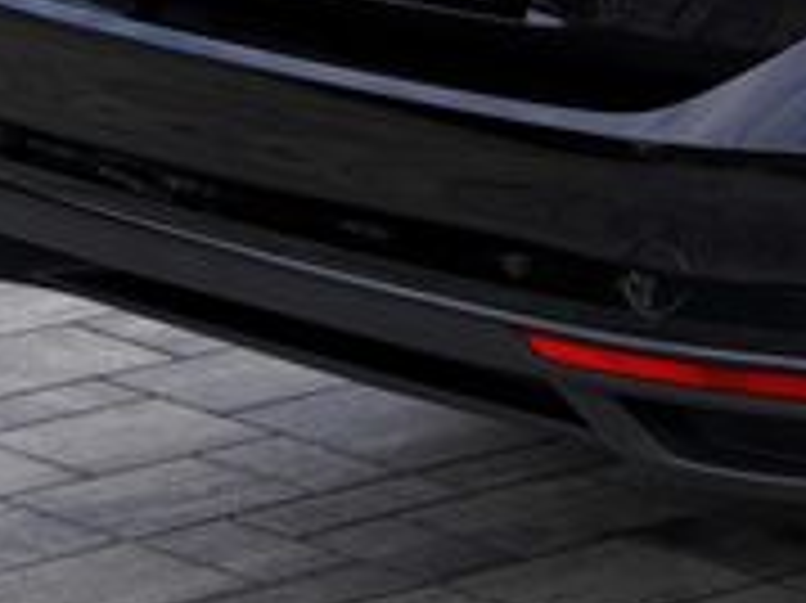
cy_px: -209
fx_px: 5375
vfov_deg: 6.4
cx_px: 1756
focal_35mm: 231
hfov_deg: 8.1
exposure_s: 1/200
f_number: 5.6
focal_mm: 42
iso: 100
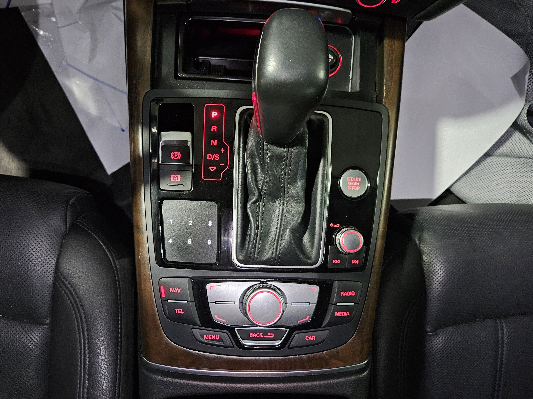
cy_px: 197
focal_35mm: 25
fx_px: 385
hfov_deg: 69.4
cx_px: 256
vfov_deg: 54.9
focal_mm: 5.4
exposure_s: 1/24.5
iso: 800
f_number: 1.8
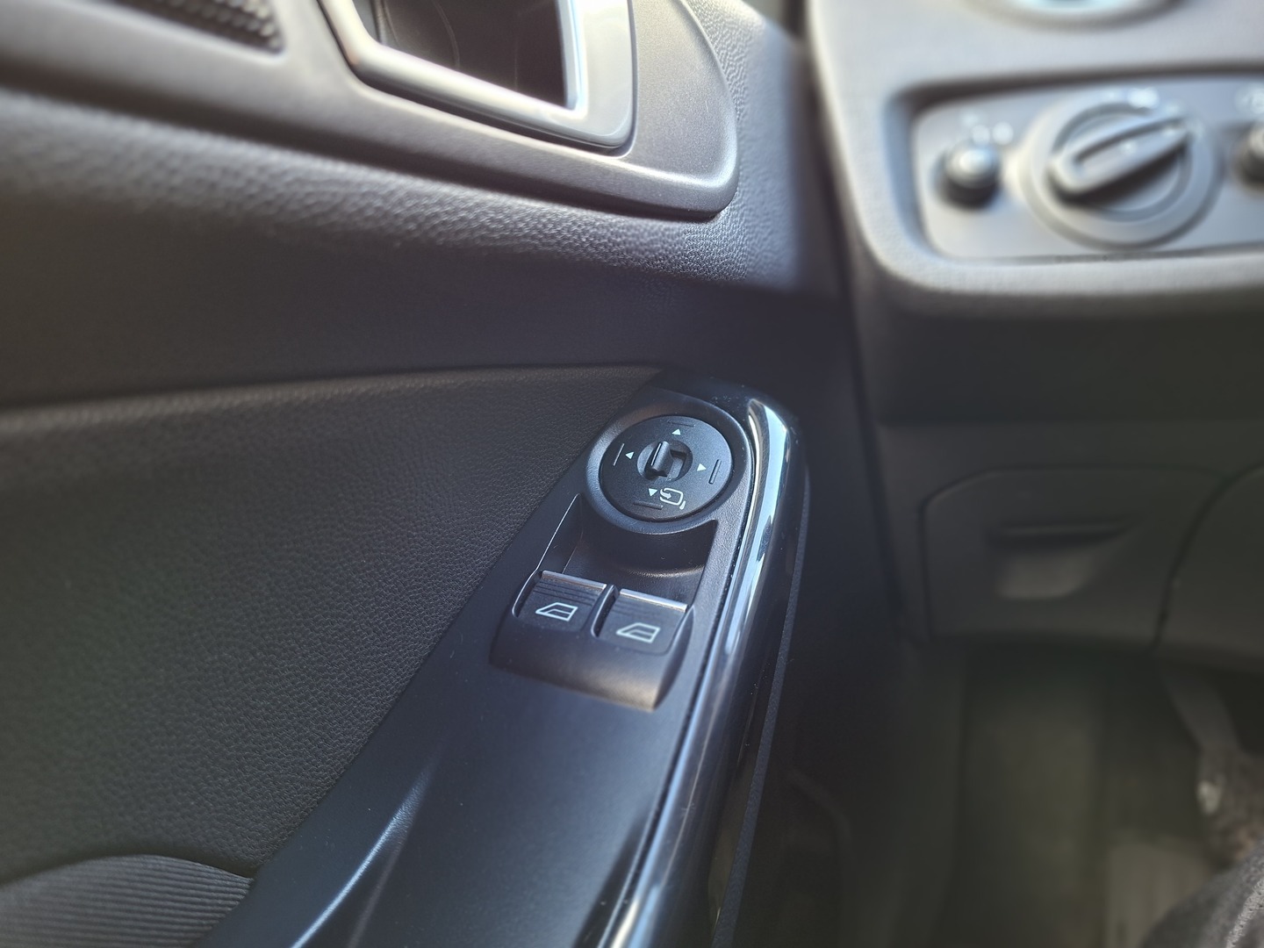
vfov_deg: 58.9
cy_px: 474
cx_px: 632
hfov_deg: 73.9
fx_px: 840
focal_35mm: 23
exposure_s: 1/50
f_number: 1.8
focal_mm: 5.54
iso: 200
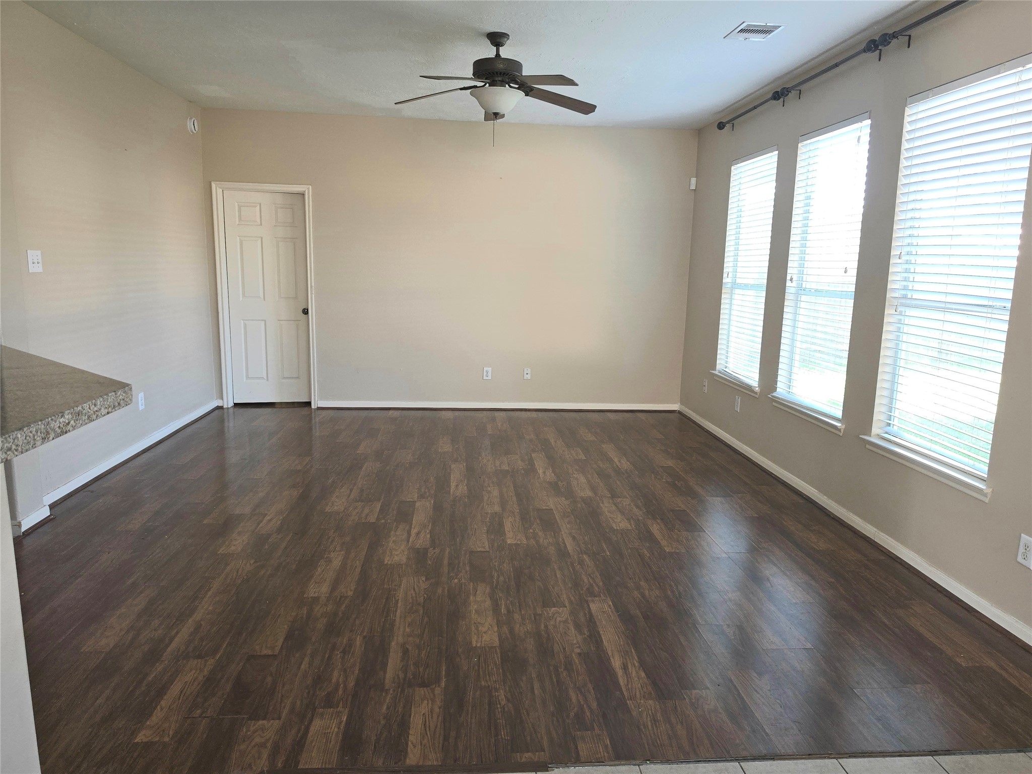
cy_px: 387
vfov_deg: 58.9
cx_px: 516
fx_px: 686
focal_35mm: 23
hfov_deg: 73.9
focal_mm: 6.5
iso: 80
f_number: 1.4
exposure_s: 1/60.2
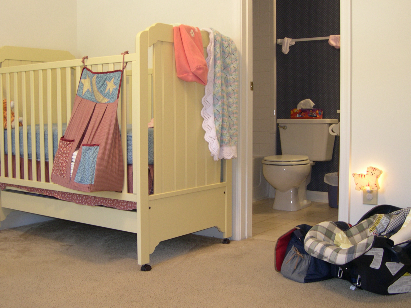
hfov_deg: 42.9
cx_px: 199
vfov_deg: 32.9
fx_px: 522
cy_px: 152
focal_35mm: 44
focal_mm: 8
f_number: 2.8
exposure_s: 1/17.3
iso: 200
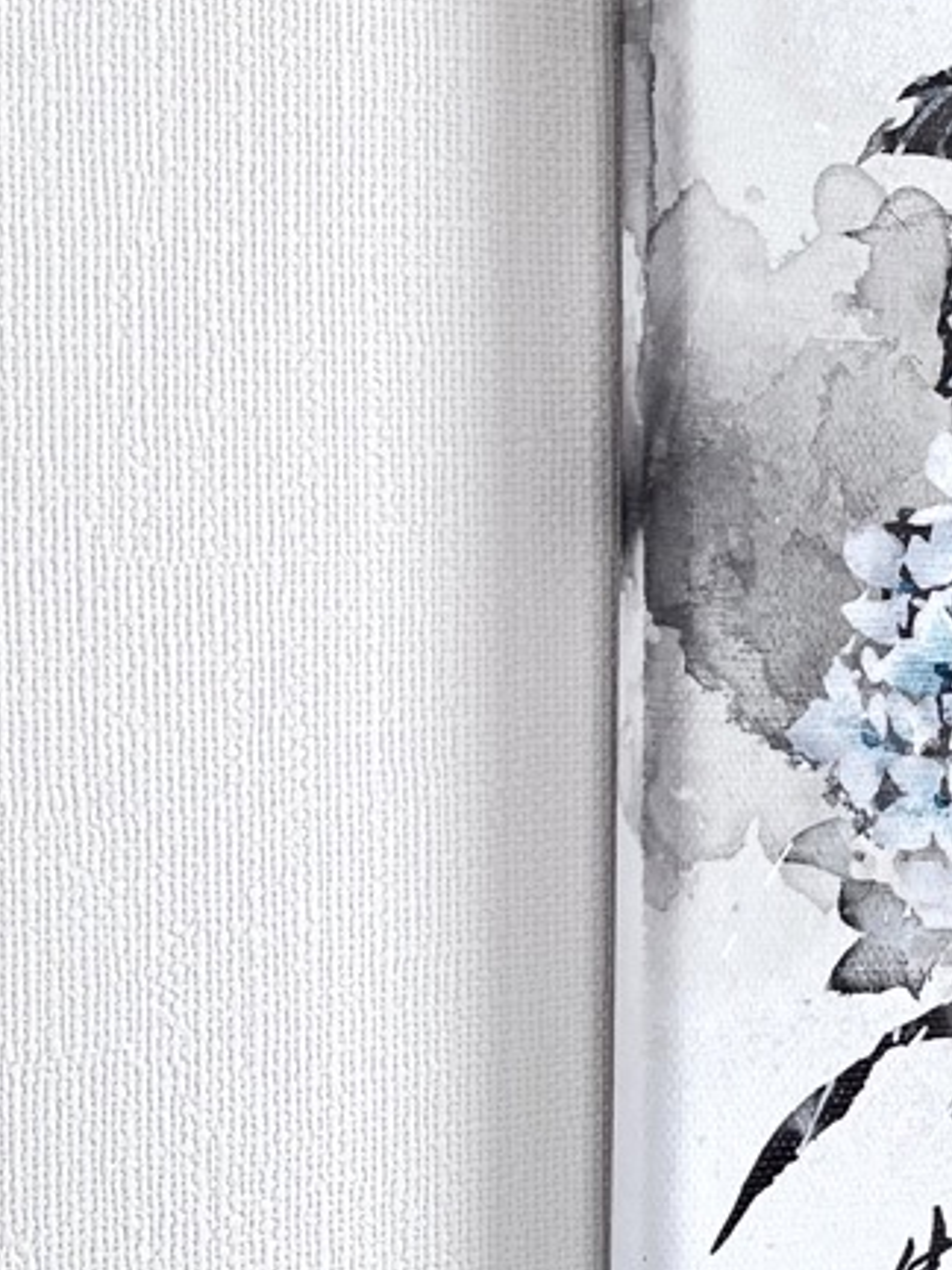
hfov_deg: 17.8
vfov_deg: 25.2
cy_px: 450
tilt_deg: -1.7
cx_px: 1258
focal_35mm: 77
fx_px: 2824
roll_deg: +1.1
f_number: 1.6
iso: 125
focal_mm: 5.1
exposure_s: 1/119
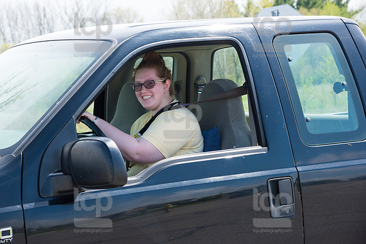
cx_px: 183
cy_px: 122
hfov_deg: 23.6
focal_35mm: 86
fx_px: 874
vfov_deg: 15.9
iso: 1000
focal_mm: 86
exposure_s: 1/800
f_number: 7.1
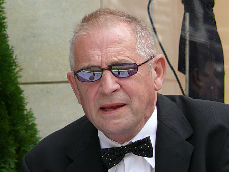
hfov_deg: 3.1
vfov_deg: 2.3
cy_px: 86
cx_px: 114
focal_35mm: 647
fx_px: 4282
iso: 100
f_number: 4.5
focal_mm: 76.8
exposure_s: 1/200
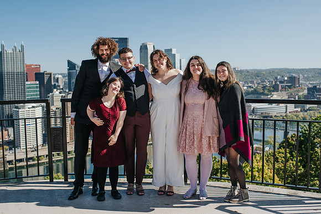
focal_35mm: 44
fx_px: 389
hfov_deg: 44.9
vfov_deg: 30.7
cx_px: 164
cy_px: 103
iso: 100
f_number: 3.2
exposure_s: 1/1250
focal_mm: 35
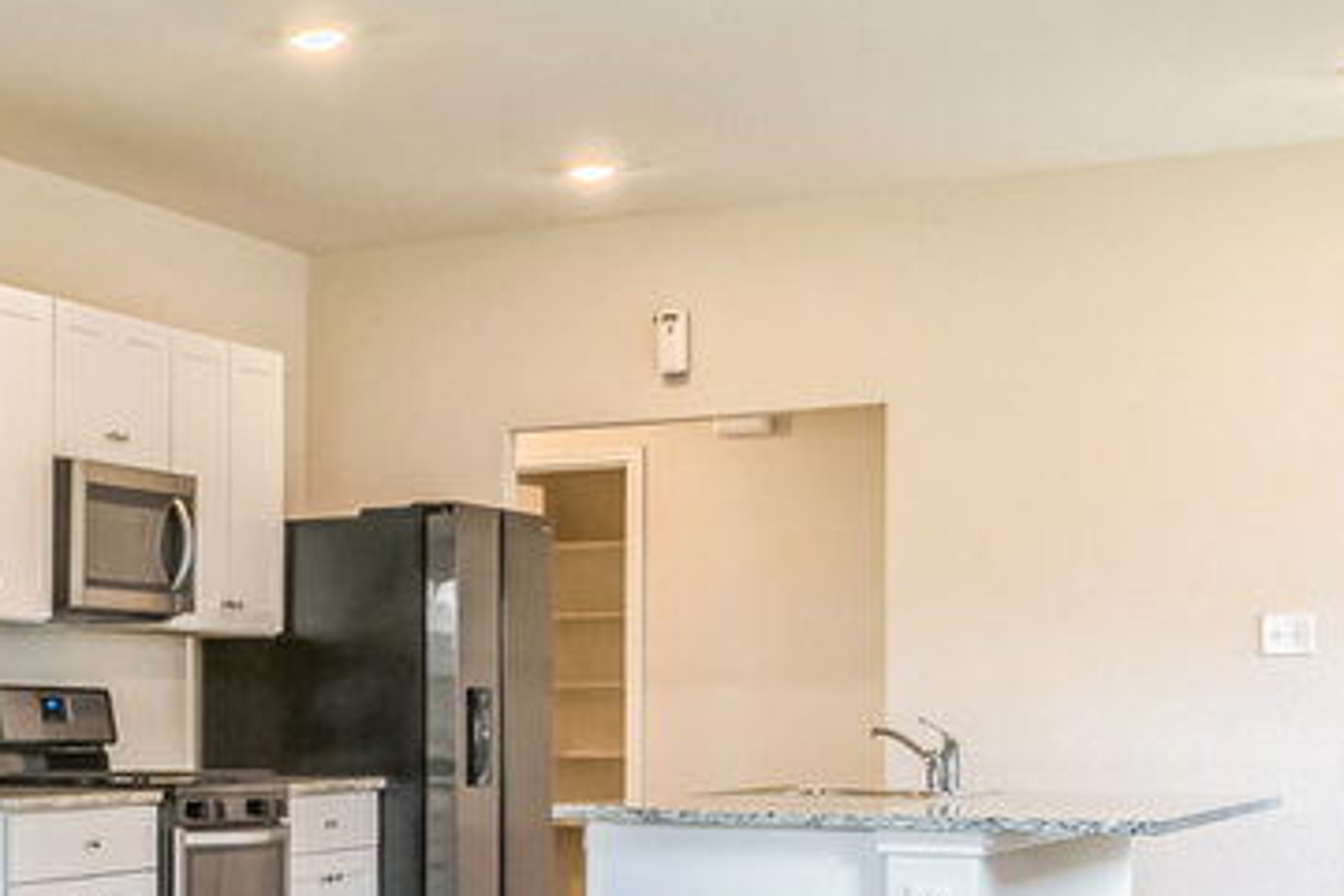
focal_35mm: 72
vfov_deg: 18.6
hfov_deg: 22.9
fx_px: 2688
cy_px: 784
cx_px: -657
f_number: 9
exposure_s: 1/15
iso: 250
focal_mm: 16
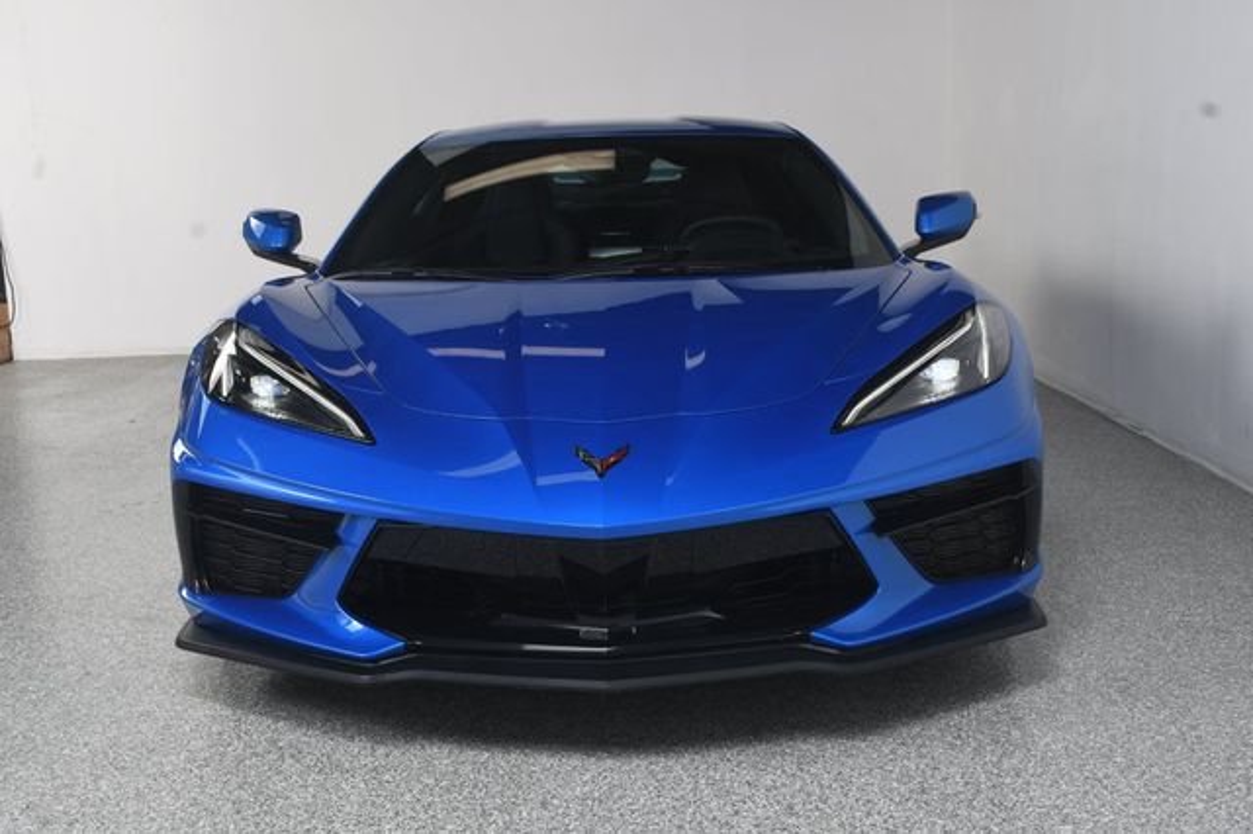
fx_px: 1565
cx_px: 626
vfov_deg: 29.8
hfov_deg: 43.6
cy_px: 417
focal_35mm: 45
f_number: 9
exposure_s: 1/160
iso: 100
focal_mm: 30
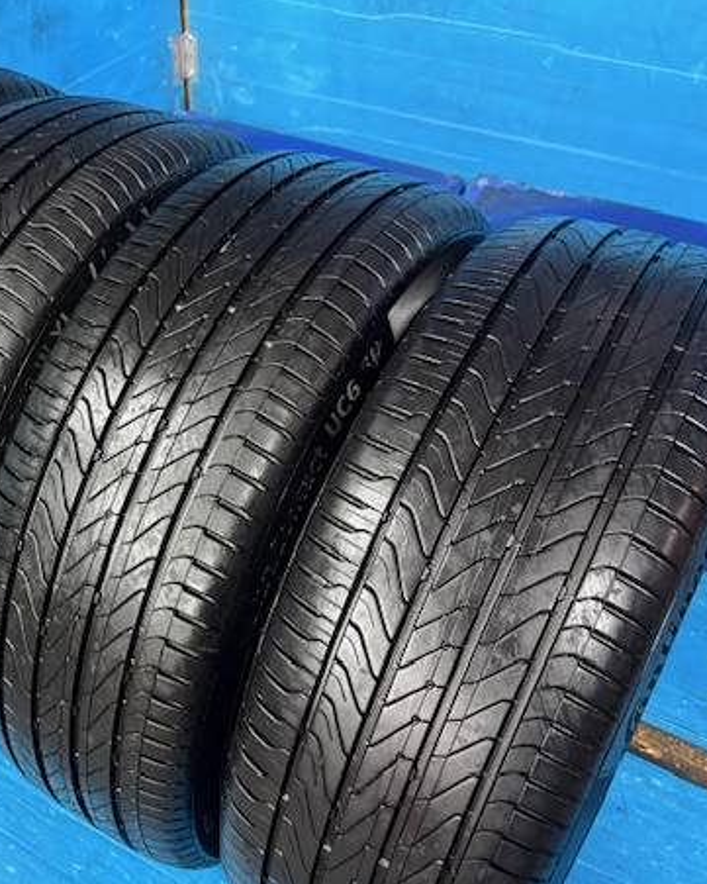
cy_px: 465
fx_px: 941
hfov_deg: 40.2
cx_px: 190
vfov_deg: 50.2
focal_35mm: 36
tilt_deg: -46.6
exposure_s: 1/33
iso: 500
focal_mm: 5.96
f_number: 1.6
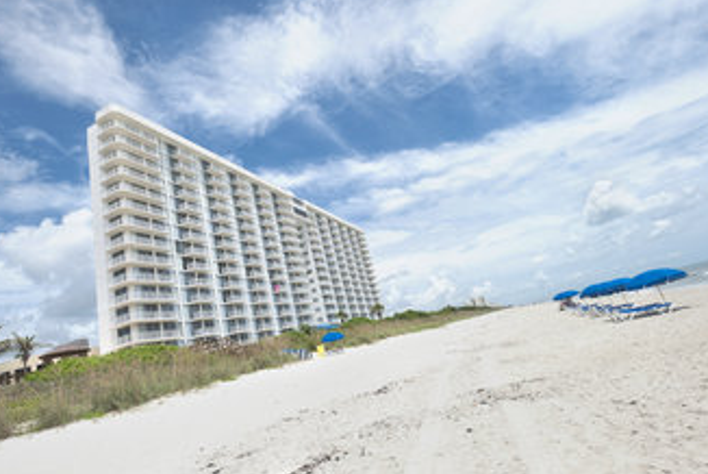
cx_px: 317
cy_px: 233
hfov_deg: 83.6
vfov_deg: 62.0
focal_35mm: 20
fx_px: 394
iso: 100
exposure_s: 1/500
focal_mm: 17
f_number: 8
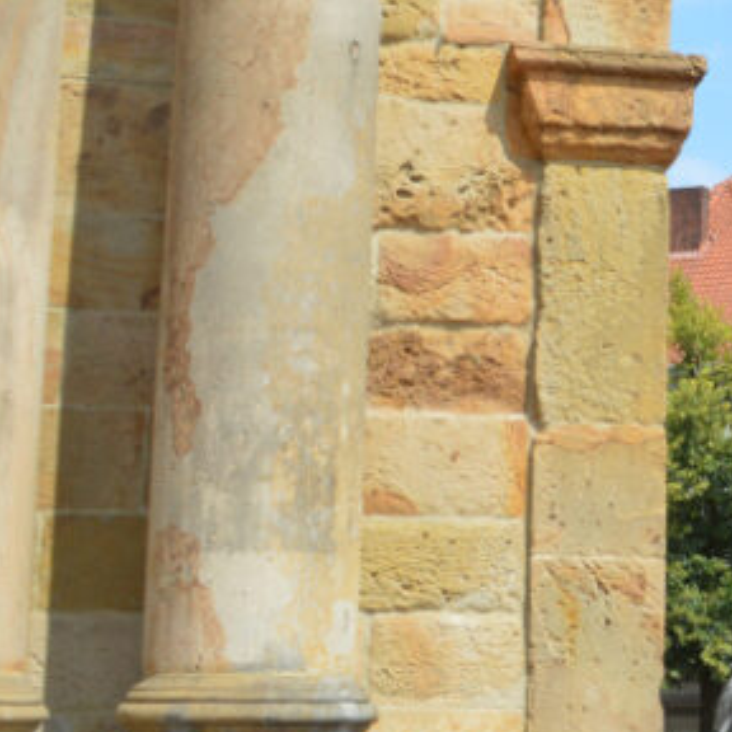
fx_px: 2225
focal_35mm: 93
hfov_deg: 16.9
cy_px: 274
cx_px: 1093
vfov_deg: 18.7
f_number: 8
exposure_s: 1/250
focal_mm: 18
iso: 100
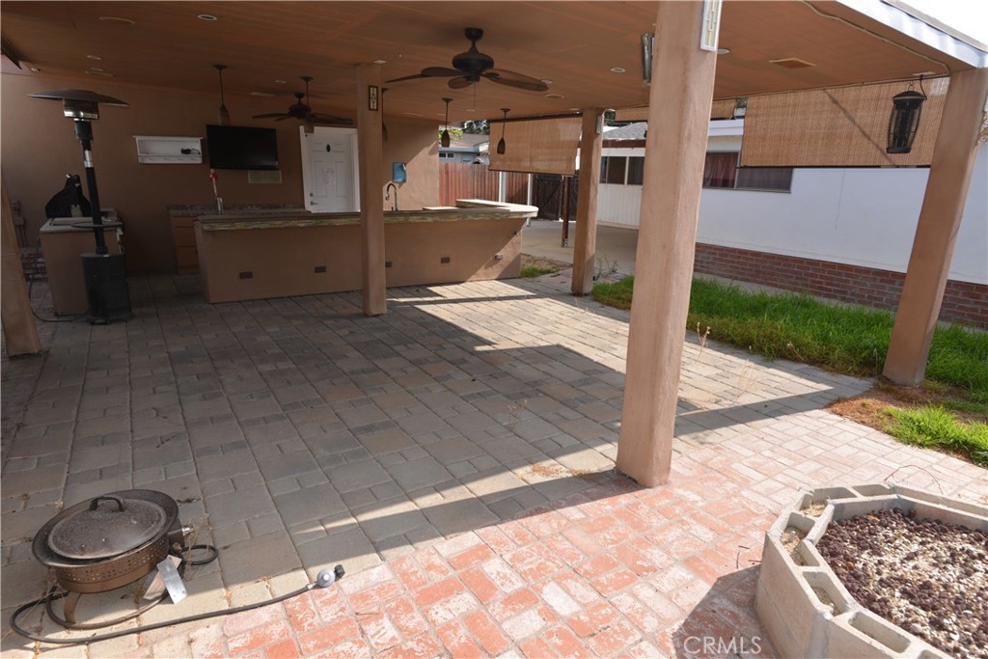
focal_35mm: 20
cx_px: 494
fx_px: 549
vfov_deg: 61.9
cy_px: 330
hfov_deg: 84.0
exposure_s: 1/200
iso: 100
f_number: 6.3
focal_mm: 20
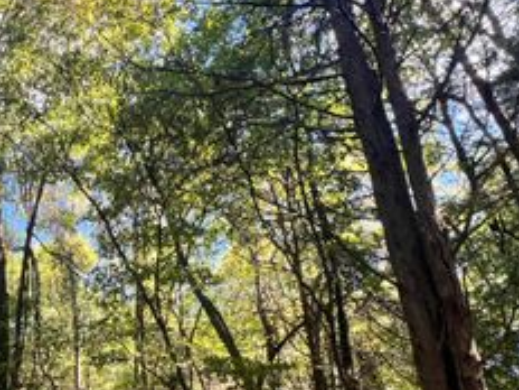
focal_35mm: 28
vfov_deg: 45.8
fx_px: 420
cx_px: 18
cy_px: 340
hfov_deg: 52.5
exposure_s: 1/132
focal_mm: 1.57
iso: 32
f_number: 1.8
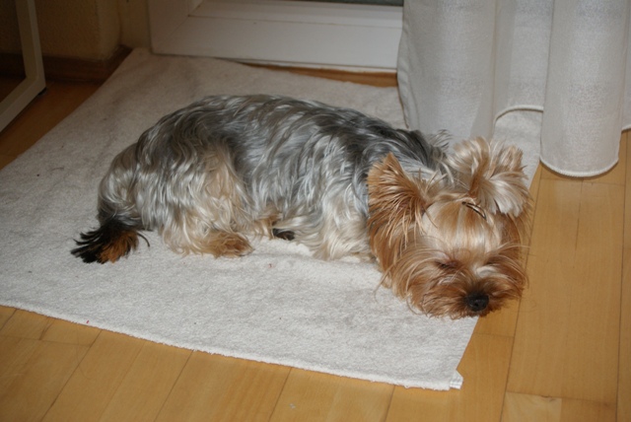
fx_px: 1316
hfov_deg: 27.0
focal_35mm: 75
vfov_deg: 18.2
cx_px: 316
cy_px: 211
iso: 400
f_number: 5.6
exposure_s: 1/80
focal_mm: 50
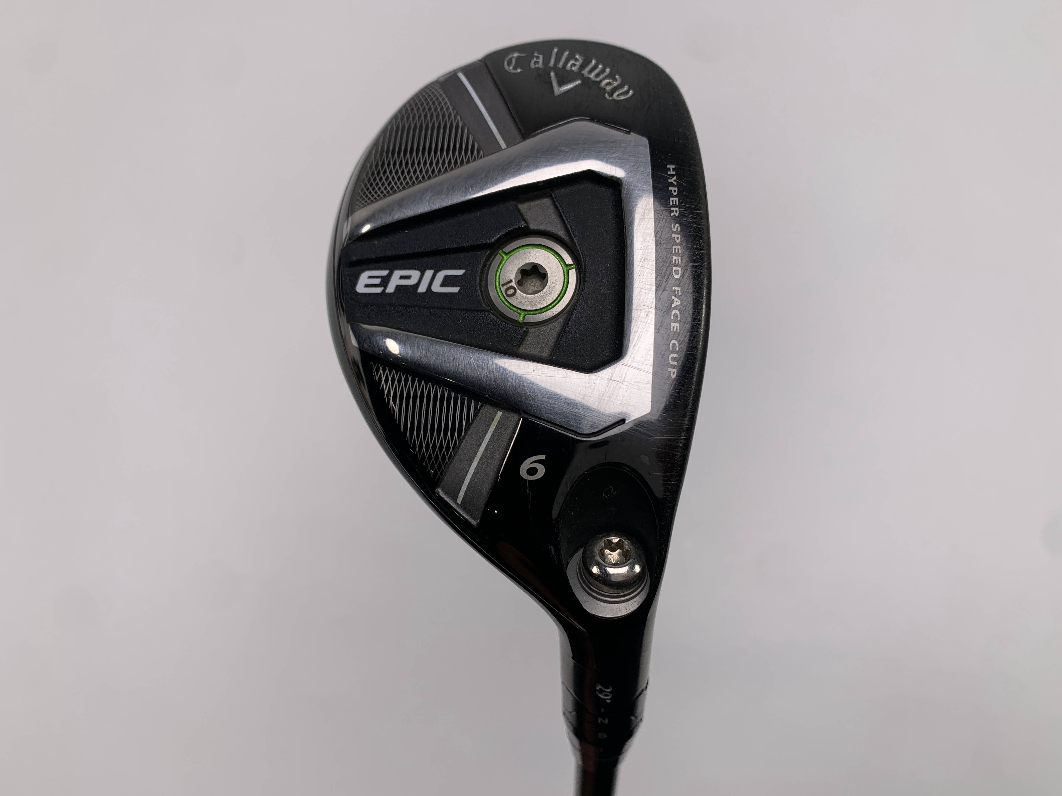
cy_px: 398
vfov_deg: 53.1
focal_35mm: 26
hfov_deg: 67.3
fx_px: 798
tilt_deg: -71.3
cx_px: 531
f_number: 1.8
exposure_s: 1/318
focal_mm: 4.25
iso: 25
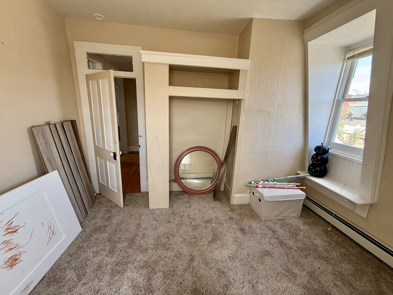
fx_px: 159
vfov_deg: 85.7
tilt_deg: -13.1
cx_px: 196
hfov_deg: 102.1
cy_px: 148
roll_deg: -3.0
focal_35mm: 14
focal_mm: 2.22
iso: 80
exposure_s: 1/99
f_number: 2.2
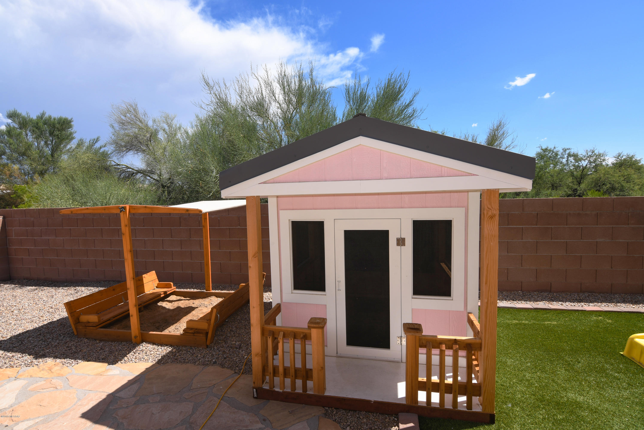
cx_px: 322
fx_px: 286
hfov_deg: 96.7
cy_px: 215
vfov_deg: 73.7
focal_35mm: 16
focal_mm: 11
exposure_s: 1/160
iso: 100
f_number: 13
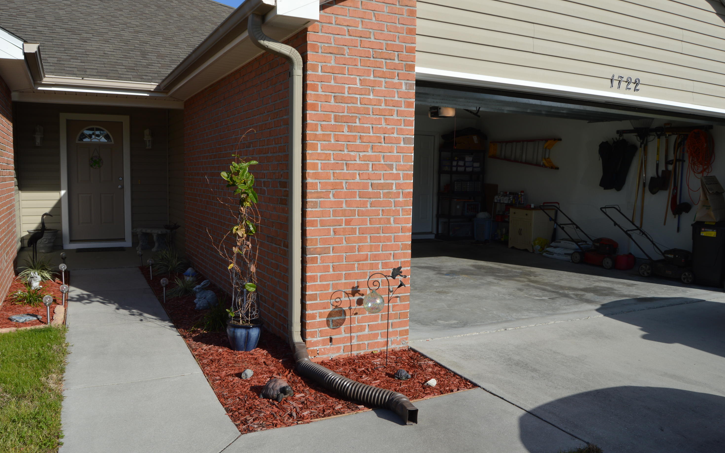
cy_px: 242
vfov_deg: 44.5
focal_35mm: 28
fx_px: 553
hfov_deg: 66.5
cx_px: 358
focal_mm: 18
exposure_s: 1/320
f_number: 9
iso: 100
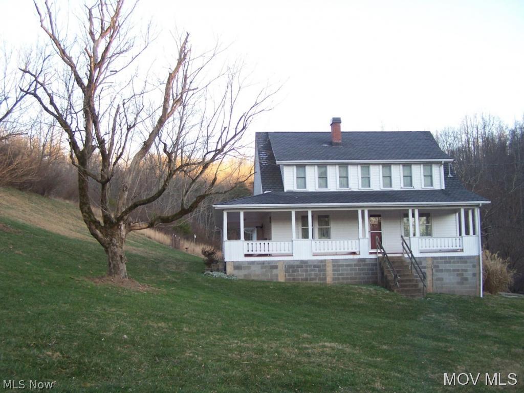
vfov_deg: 37.7
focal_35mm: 38
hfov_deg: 49.0
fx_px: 575
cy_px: 196
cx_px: 262
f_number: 2.8
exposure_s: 1/125
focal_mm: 6.3
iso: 140
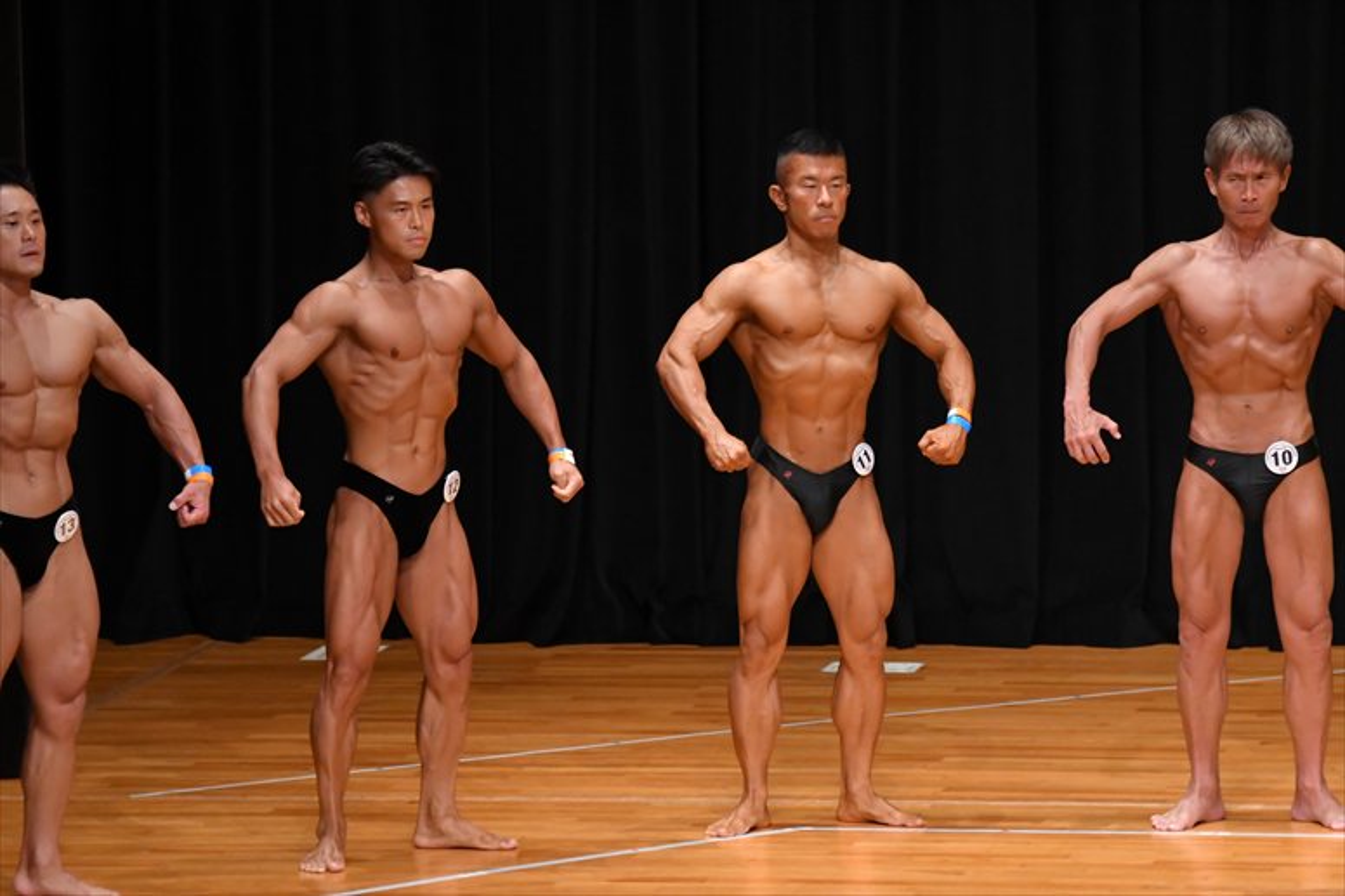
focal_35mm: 270
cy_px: 448
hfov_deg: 7.6
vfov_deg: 5.1
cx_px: 672
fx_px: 10083
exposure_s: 1/400
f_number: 5.6
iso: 4000
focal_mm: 180
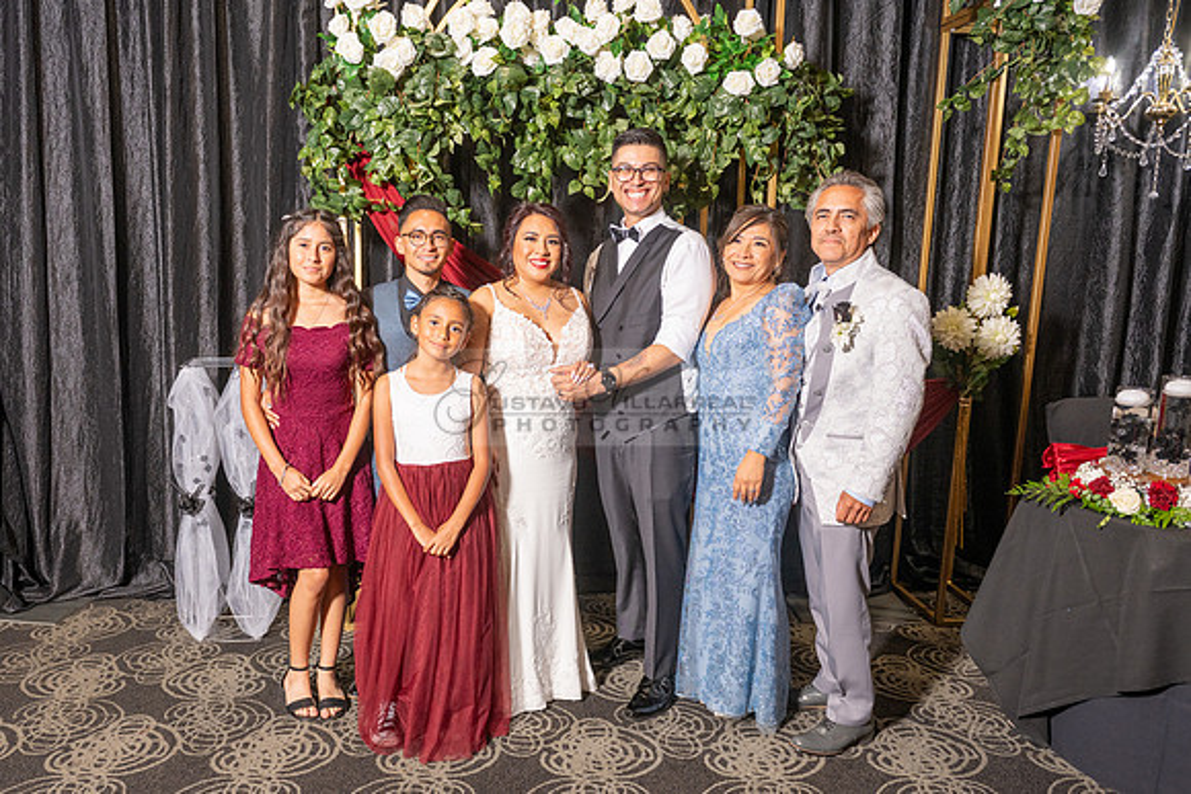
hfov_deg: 60.2
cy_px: 424
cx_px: 510
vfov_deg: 42.5
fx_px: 1021
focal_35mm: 31
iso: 800
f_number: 4
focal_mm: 27
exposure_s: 1/200
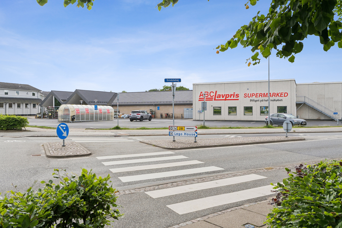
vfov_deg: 43.6
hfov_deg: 61.9
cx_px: 171
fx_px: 285
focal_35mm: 30
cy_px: 114
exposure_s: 1/160
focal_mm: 20
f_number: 8
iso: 200
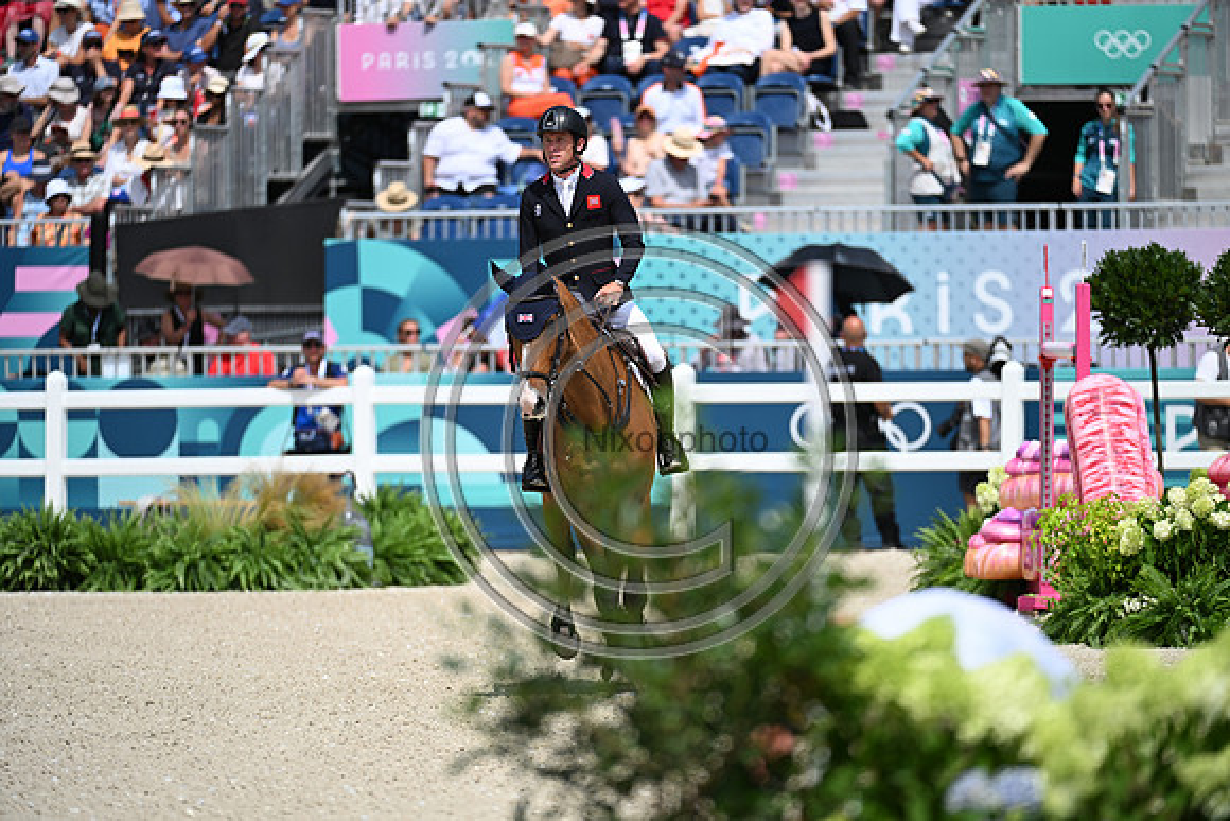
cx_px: 615
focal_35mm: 330
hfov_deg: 6.2
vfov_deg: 4.2
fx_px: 11277
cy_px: 410
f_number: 4.5
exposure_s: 1/1250
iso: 125
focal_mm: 330
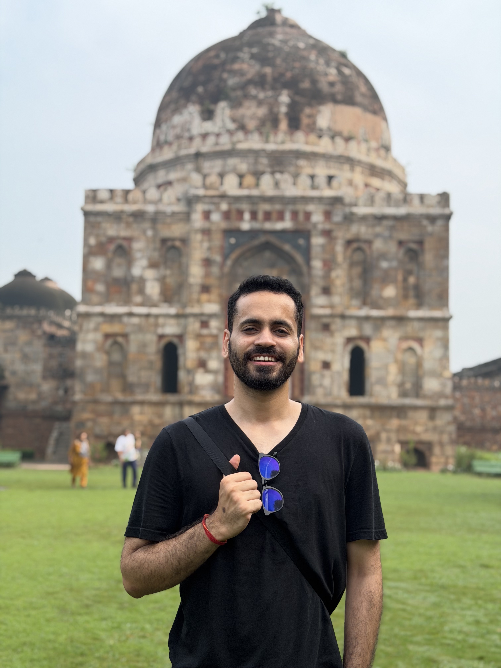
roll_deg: -1.7
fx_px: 926
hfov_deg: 30.3
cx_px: 250
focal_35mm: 48
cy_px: 334
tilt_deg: +5.6
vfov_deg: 39.7
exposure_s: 1/837
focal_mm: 6.76
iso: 100
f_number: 1.78
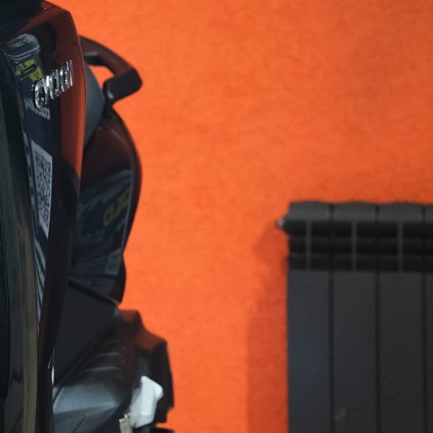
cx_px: -262
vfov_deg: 11.4
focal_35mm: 153
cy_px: 78
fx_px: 2165
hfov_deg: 10.9
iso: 2500
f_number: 4
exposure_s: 1/160
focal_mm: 35.8
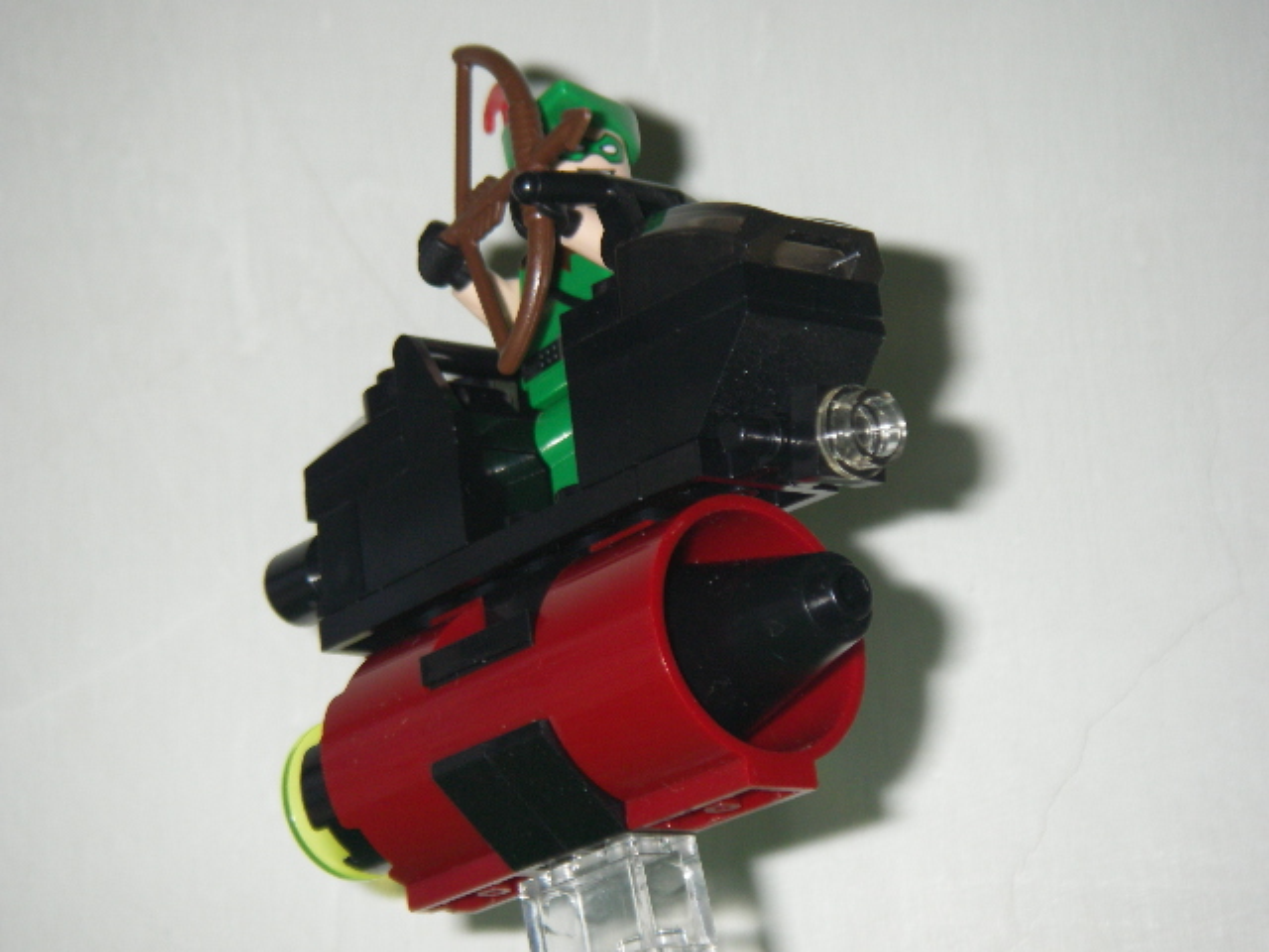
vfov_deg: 15.2
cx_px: 634
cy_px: 476
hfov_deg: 20.2
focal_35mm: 97
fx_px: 3556
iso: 160
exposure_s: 1/80
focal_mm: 16
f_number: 3.9
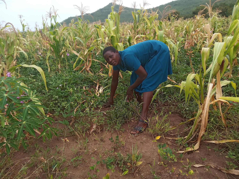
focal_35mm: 35
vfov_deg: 40.7
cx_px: 120
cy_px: 90
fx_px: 242
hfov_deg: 52.6
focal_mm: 3.38
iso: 125
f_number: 2.8
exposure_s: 1/500
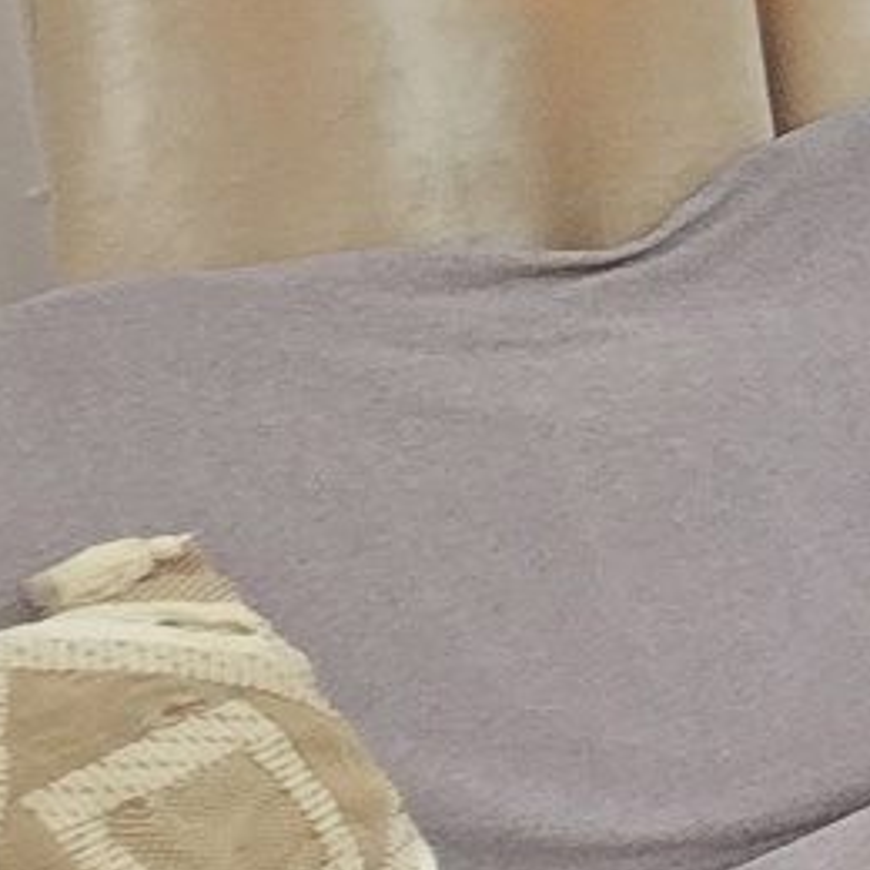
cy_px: 94
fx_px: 2417
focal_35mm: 85
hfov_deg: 10.4
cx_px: 2854
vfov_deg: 20.0
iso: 800
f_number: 2.2
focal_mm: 2.2
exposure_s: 1/50
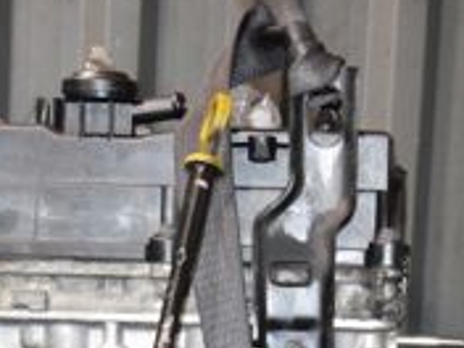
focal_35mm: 168
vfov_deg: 8.6
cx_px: 179
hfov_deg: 11.8
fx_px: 2252
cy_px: 546
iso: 1600
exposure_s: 1/60
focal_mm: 32
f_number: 5.6
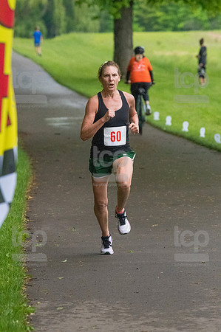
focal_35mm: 292
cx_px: 110
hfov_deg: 4.7
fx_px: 2695
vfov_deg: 7.1
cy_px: 166
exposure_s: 1/1250
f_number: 5.6
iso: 6400
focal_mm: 195
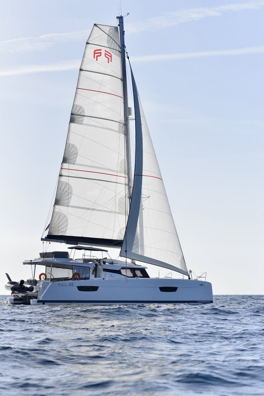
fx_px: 935
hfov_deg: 16.1
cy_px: 198
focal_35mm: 85
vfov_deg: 23.9
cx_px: 132
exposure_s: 1/4000
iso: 400
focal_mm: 85
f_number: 5.6
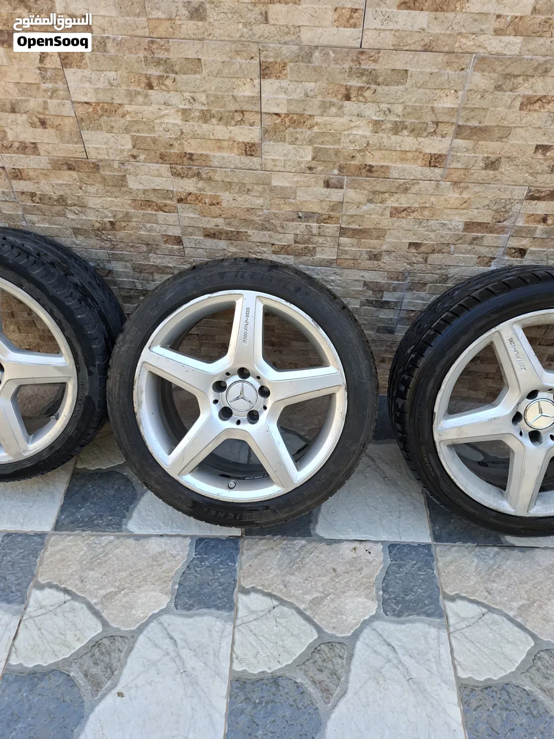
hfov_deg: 58.9
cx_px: 277
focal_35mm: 23
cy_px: 370
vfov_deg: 73.9
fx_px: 491
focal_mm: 5.54
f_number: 1.8
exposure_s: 1/189
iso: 50
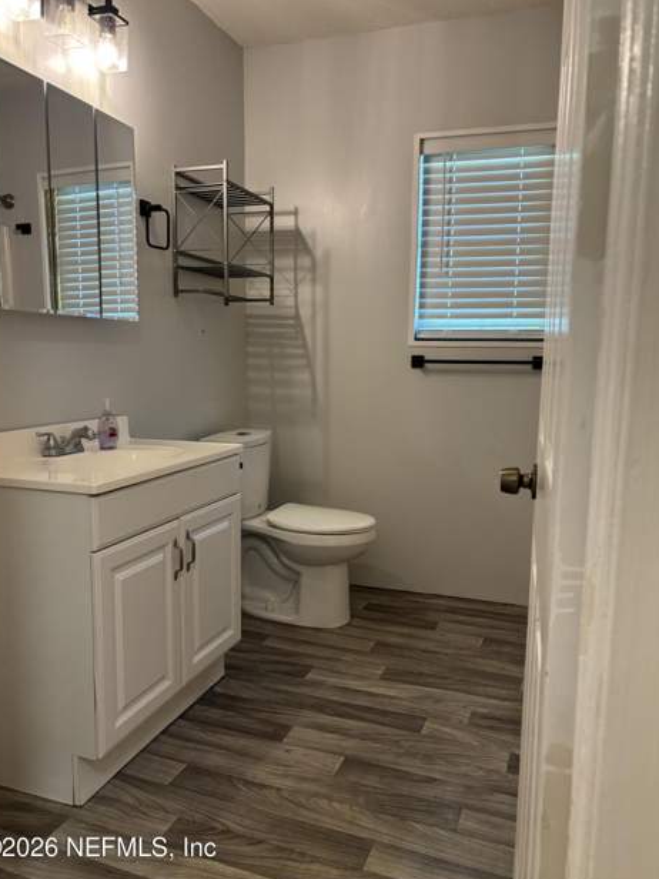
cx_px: 322
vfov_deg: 65.3
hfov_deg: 51.4
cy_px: 432
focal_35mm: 27
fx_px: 685
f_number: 1.6
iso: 160
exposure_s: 1/60
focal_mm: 5.96
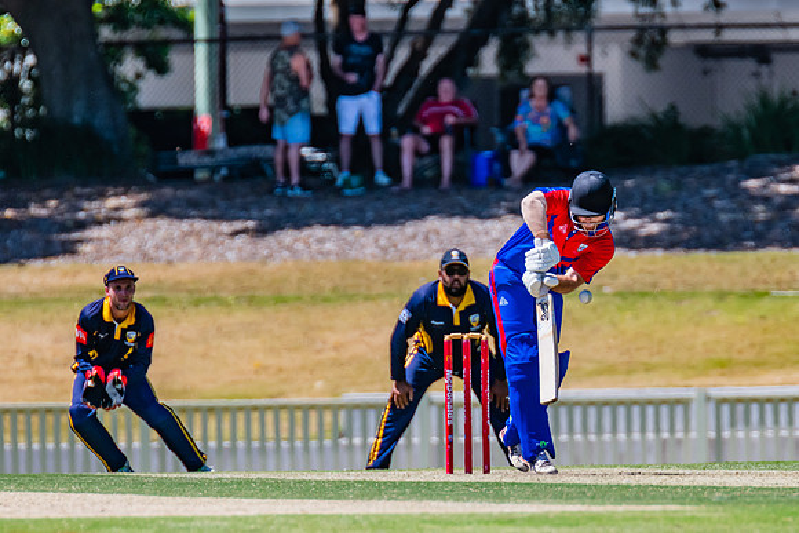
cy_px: 286
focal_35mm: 891
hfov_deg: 2.3
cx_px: 496
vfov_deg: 1.5
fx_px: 19790
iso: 640
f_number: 7.1
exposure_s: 1/2000
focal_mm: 600
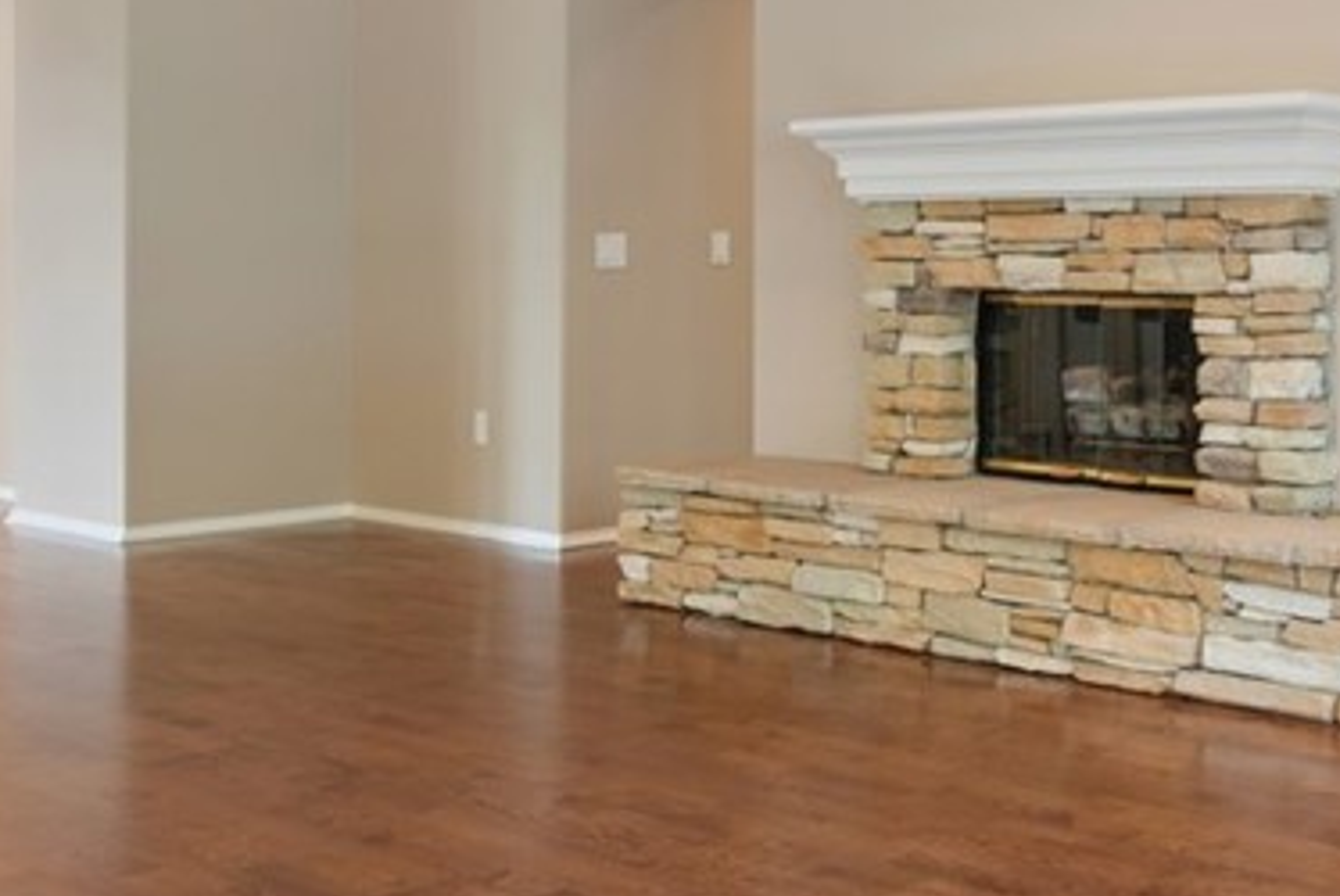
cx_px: 1308
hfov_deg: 35.0
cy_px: 285
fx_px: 1937
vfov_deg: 25.9
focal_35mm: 52
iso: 400
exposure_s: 1/3
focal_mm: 19
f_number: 8
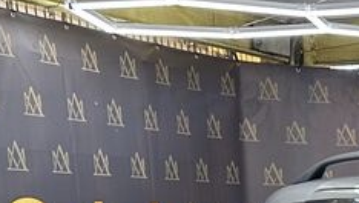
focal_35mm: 134
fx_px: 1276
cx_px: 732
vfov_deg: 8.2
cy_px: 524
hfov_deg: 13.5
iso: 100
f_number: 1.78
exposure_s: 1/162
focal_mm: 6.86
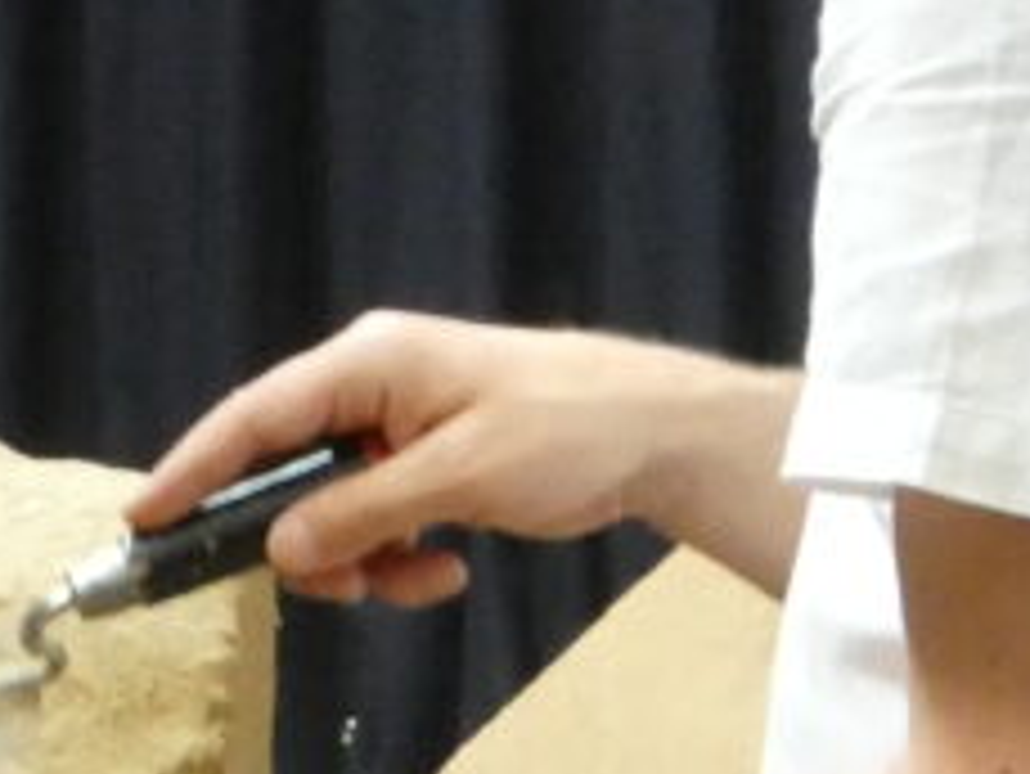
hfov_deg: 7.2
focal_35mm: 273
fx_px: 8127
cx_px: -387
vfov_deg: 5.4
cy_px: -18
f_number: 5
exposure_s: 1/30
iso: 1600
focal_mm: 10.8
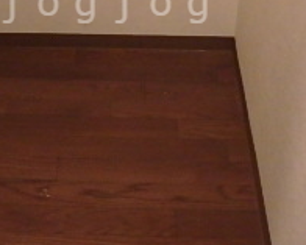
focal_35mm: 67
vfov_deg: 22.0
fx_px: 607
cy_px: 5
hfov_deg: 28.2
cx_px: 109
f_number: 3.5
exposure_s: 1/20
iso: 800
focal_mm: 3.7
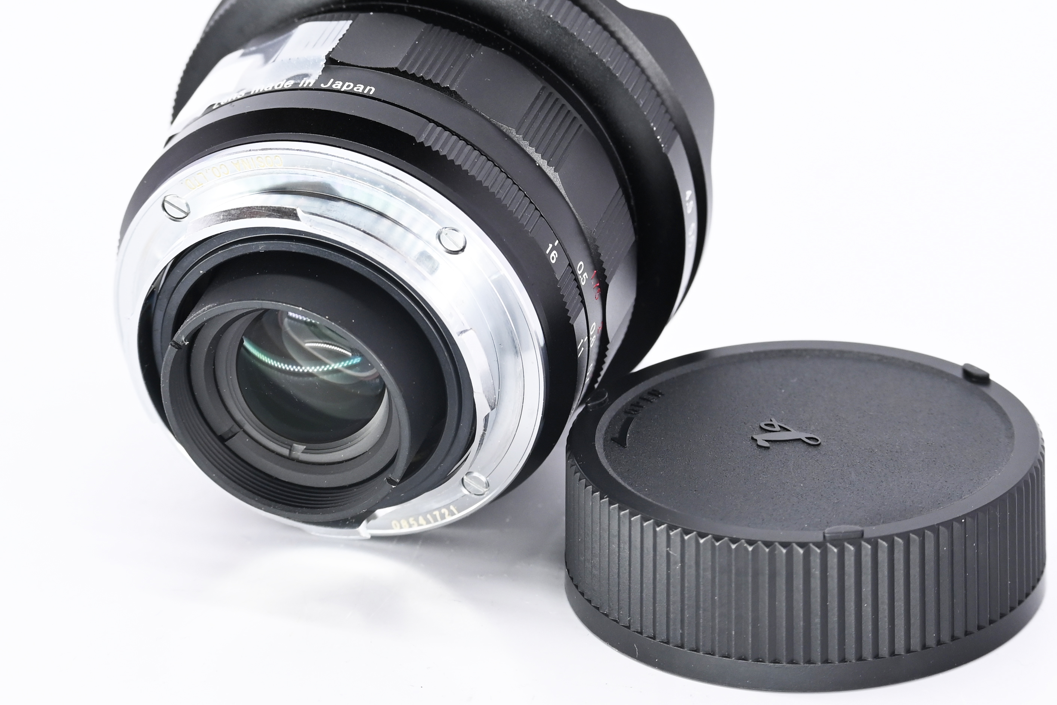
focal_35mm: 160
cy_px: 284
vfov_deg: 8.6
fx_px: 4697
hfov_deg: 12.8
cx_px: 562
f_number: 9
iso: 500
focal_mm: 77
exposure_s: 1/125
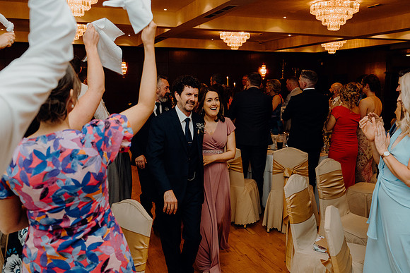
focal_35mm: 36
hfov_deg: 53.1
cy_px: 136
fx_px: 410
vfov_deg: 36.9
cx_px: 205
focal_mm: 24
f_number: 2.8
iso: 1250
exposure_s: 1/200
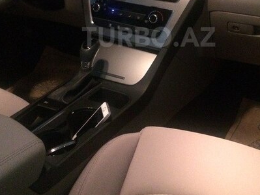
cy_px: 37
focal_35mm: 48
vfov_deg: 29.5
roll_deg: +0.1
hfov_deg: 39.6
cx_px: 149
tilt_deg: -24.0
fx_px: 360
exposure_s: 1/17
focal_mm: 4.15
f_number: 2.2
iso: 800
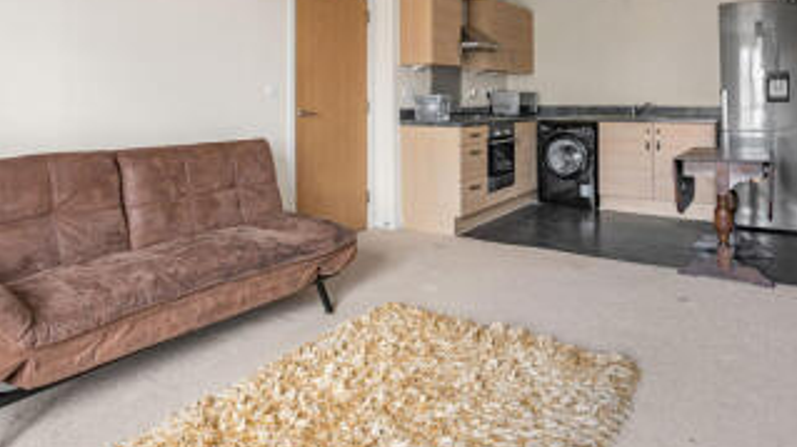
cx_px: 412
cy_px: 99
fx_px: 528
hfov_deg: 74.1
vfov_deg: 44.0
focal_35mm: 25
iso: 200
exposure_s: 1/5
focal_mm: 16
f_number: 10
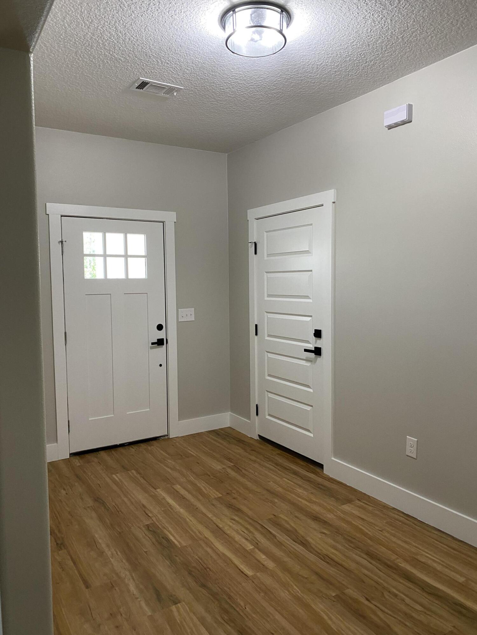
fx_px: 478
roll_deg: +0.6
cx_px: 238
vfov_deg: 67.3
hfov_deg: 53.1
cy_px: 318
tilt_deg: -2.8
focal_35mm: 26
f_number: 1.8
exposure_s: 1/60
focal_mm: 4.25
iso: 200
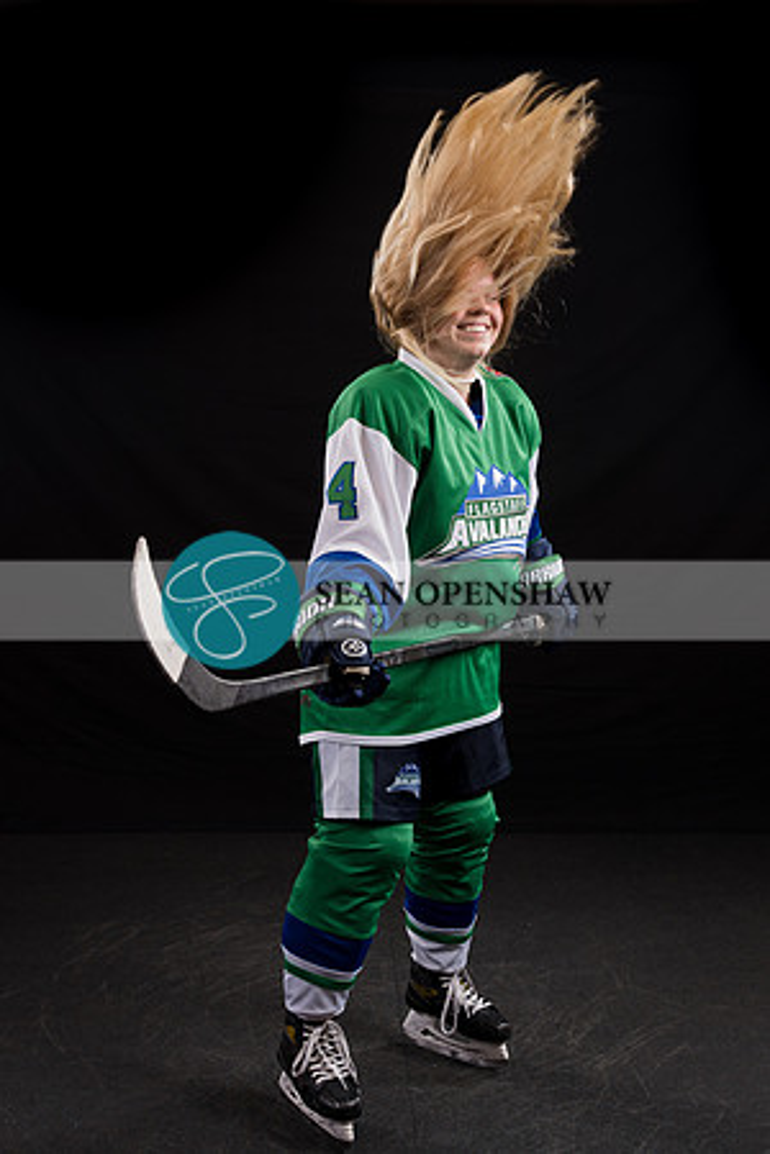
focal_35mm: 44
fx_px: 1420
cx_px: 390
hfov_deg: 30.3
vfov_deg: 44.3
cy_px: 577
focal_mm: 29.5
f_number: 4
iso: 80
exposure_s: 1/160
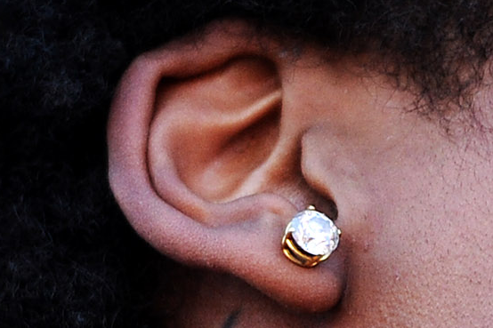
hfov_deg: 1.9
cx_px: 932
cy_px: 309
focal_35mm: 1083
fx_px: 14826
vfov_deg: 1.3
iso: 1000
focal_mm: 200
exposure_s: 1/2500
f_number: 3.2
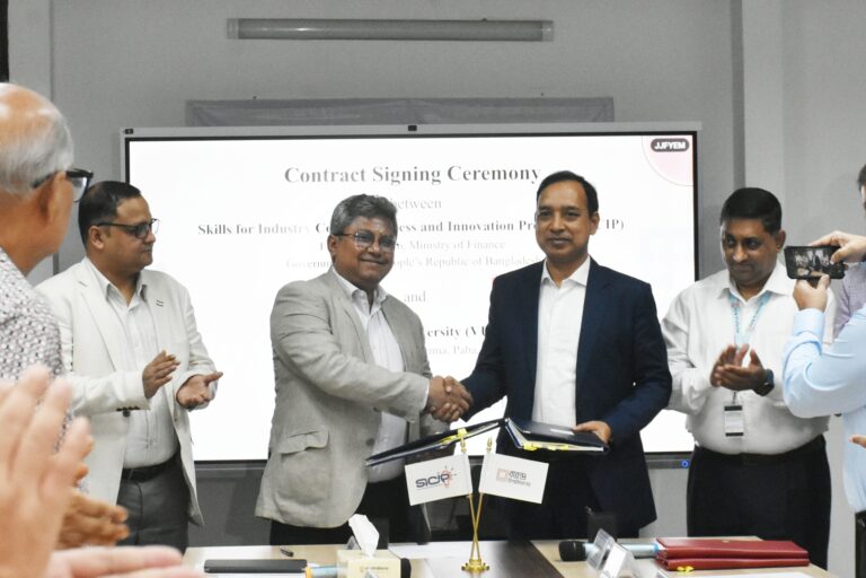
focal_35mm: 75
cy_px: 289
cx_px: 433
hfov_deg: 27.0
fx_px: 1804
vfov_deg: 18.2
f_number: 10
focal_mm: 50
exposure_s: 1/125
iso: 3200
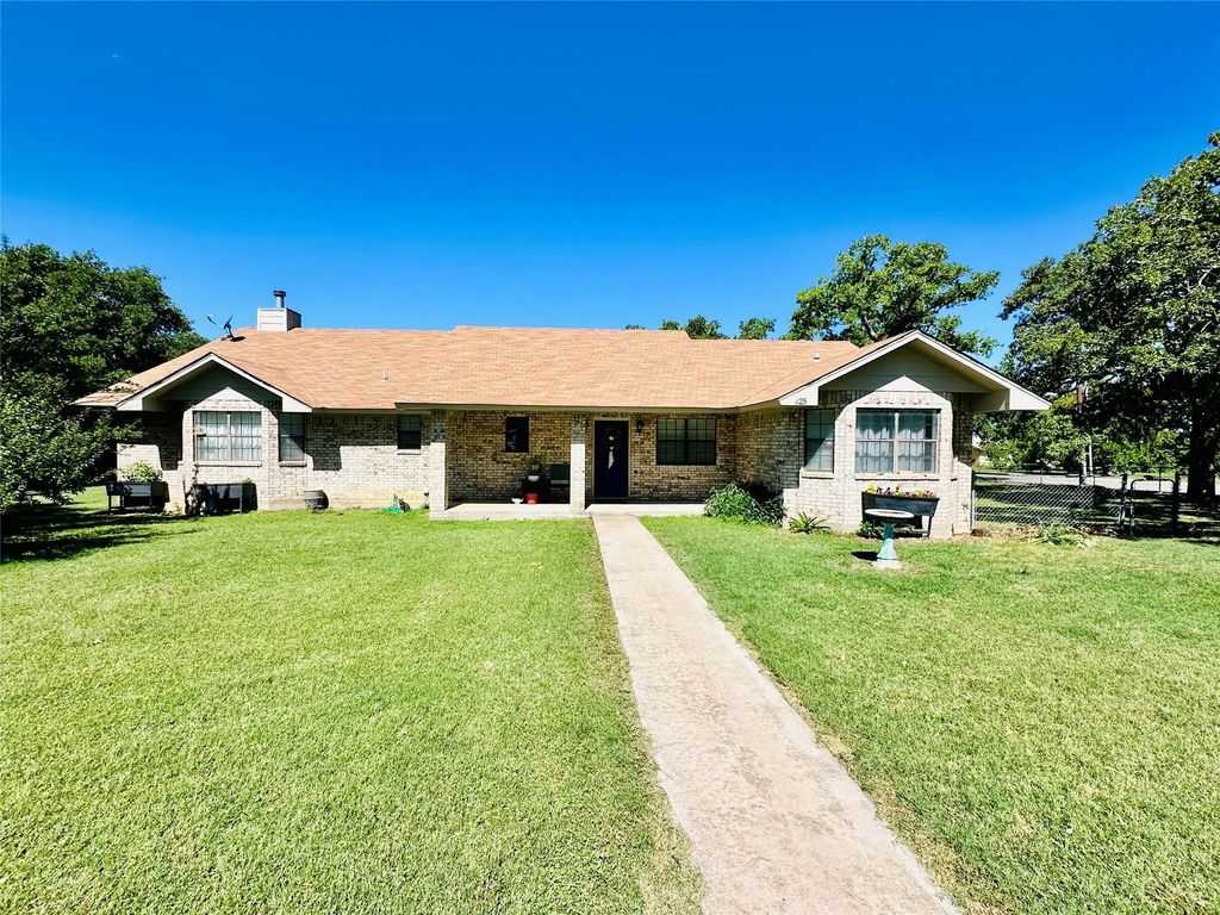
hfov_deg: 102.1
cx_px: 610
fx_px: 493
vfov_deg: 85.7
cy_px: 458
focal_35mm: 14
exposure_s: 1/2304
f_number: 2.2
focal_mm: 2.22
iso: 50
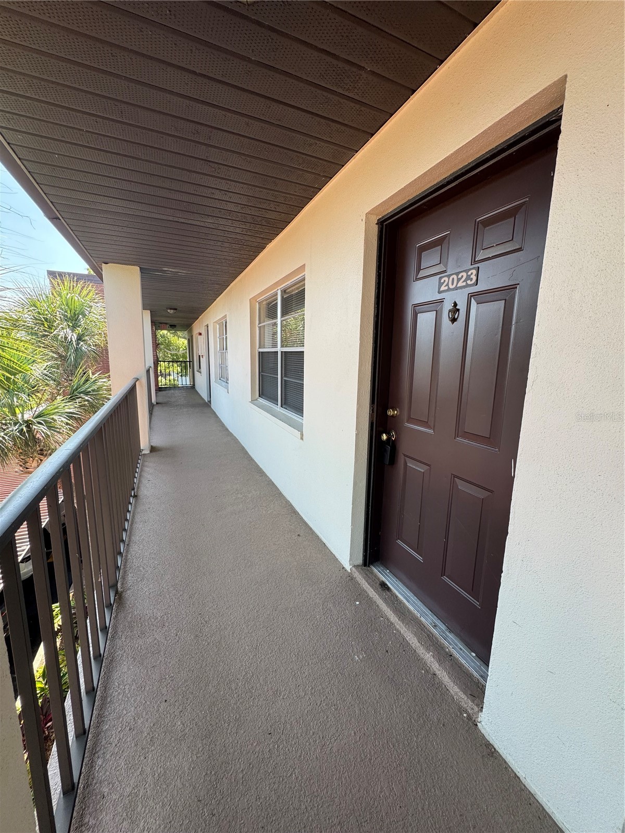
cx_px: 312
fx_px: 337
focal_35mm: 14
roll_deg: -1.3
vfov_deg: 102.1
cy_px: 416
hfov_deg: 85.7
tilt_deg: -10.4
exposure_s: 1/233
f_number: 2.2
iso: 40
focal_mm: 2.22
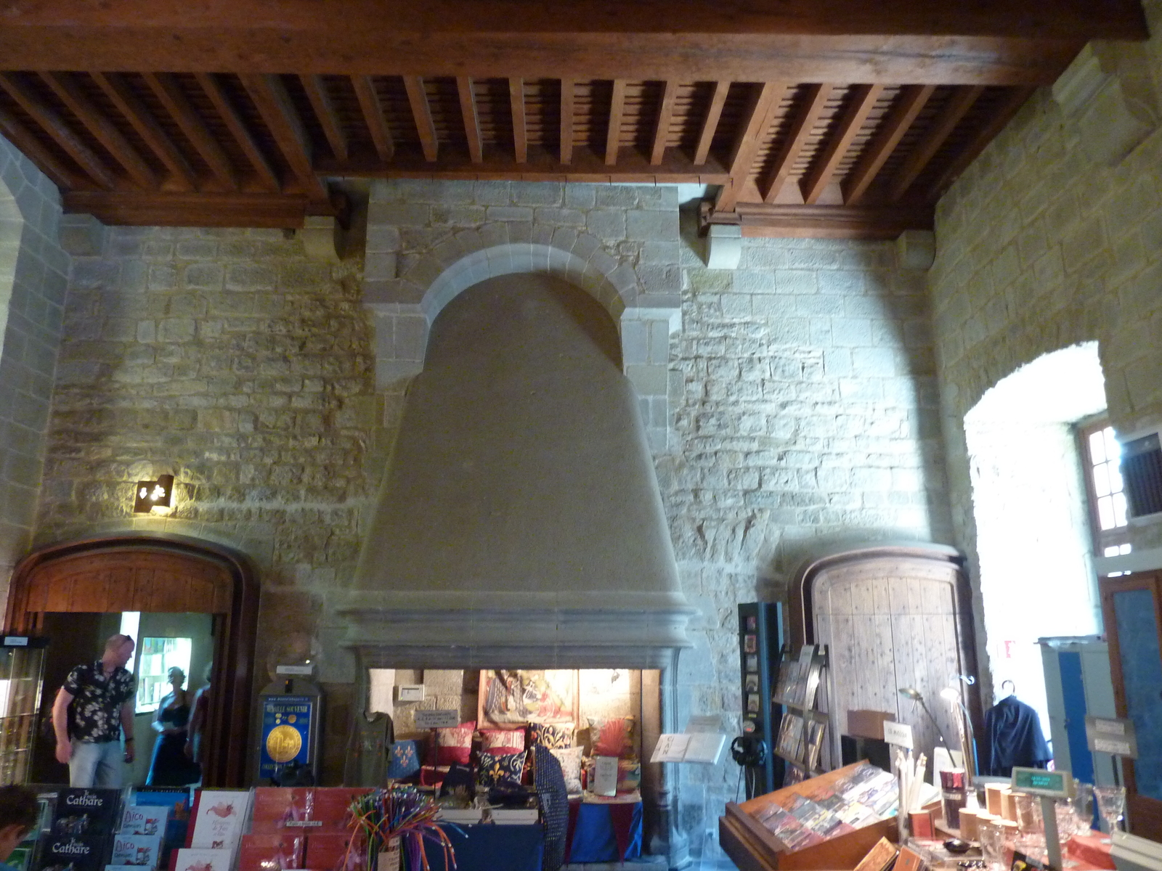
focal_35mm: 25
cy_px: 436
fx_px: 839
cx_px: 581
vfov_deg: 54.9
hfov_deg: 69.4
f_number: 3.3
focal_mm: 4.1
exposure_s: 1/10
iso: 400
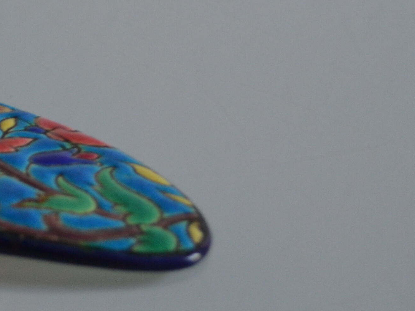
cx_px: -206
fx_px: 1822
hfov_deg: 12.4
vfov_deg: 9.7
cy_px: -30
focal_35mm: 152
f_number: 4.5
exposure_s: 1/40
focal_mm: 30
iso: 400
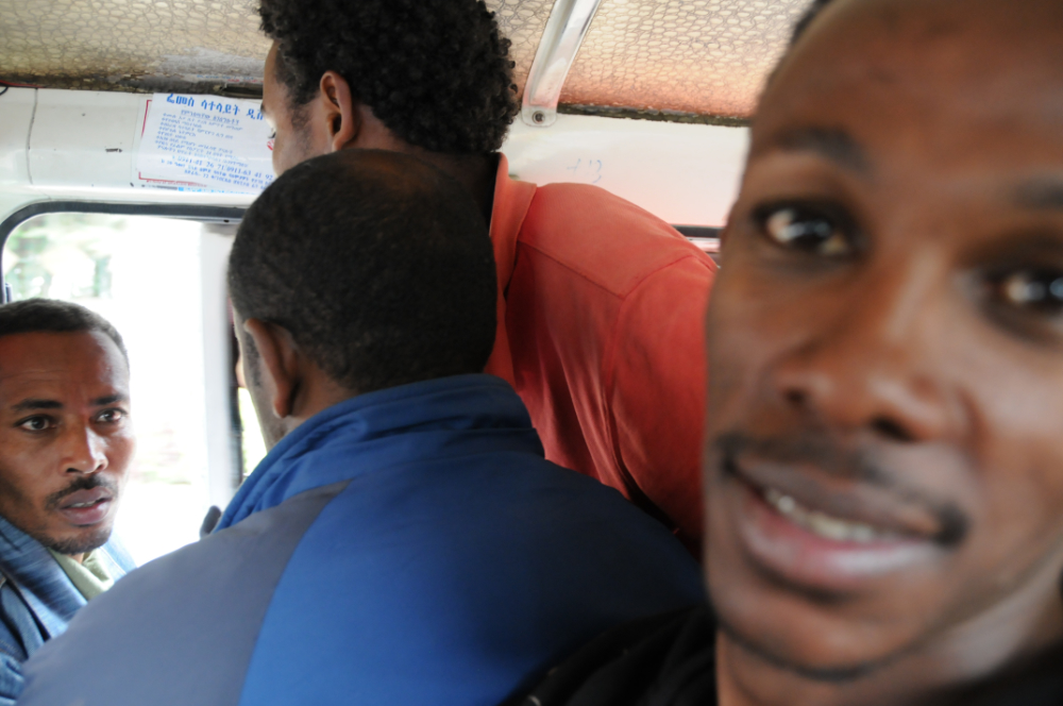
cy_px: 353
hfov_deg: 62.0
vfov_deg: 43.5
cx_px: 532
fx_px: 885
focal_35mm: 30
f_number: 3.5
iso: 1000
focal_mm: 20
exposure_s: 1/40
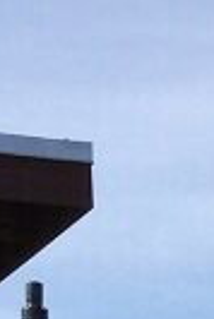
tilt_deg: -5.1
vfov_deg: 7.8
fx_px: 2108
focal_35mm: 237
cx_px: 346
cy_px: 879
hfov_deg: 5.7
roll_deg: -0.1
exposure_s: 1/1253
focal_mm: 3.3
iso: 25
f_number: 2.4
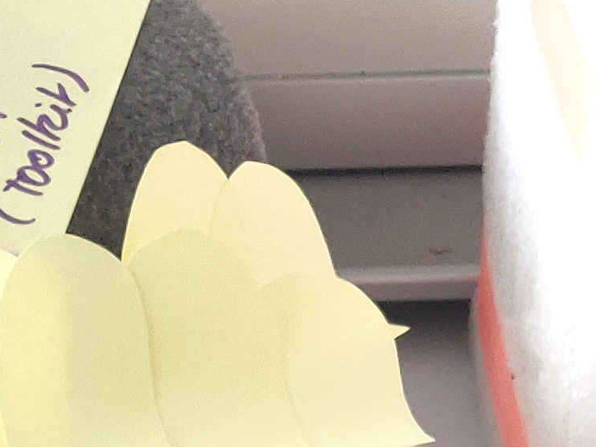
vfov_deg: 8.1
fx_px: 2651
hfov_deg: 12.8
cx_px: 194
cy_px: 1374
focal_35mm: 154
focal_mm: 4.25
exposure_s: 1/33
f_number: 1.7
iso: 500
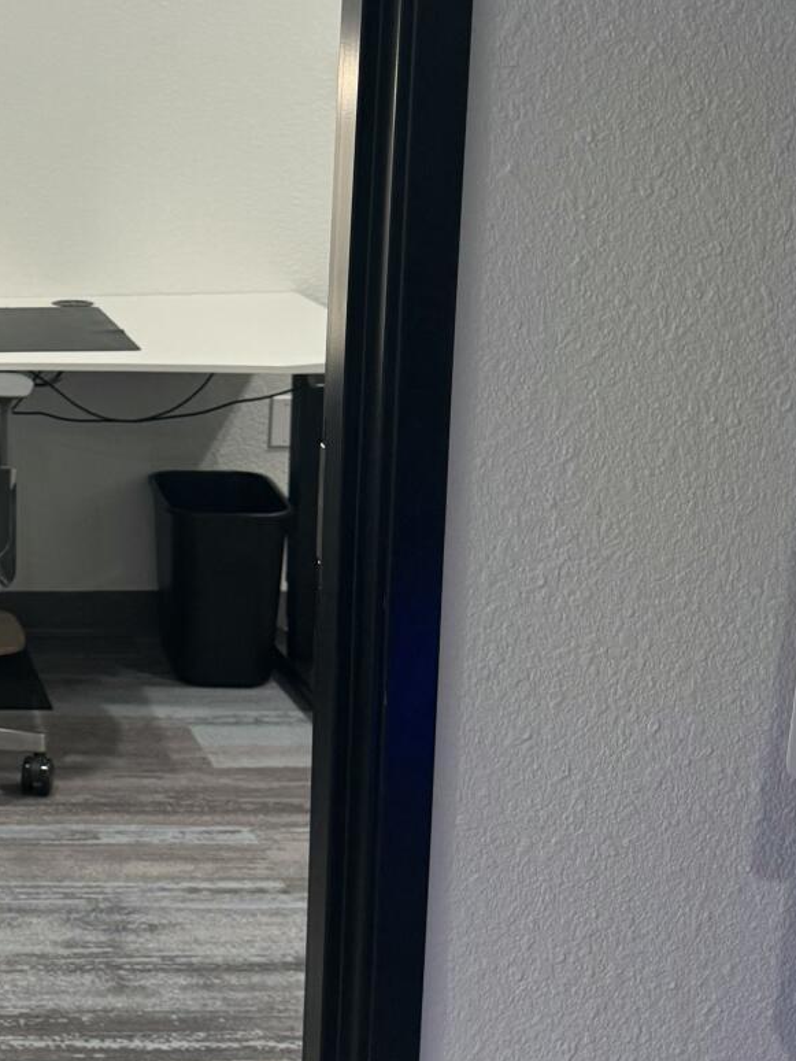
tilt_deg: -9.1
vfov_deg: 30.8
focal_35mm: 62
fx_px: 1900
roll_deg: -1.2
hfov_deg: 21.6
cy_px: 318
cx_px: -206
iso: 200
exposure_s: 1/120
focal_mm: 6.76
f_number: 1.78
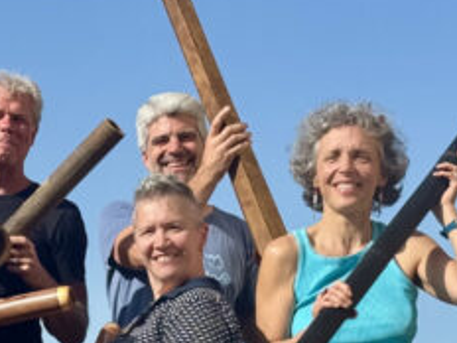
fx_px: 2099
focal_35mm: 159
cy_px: 380
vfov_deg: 9.2
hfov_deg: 12.4
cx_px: 136
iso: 64
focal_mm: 6.8
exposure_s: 1/4608
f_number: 1.8
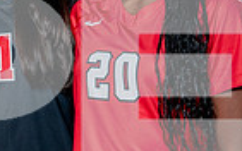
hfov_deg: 12.9
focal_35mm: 150
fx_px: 989
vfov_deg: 8.7
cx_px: -158
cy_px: 78
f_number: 8
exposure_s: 1/250
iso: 250
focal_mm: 34
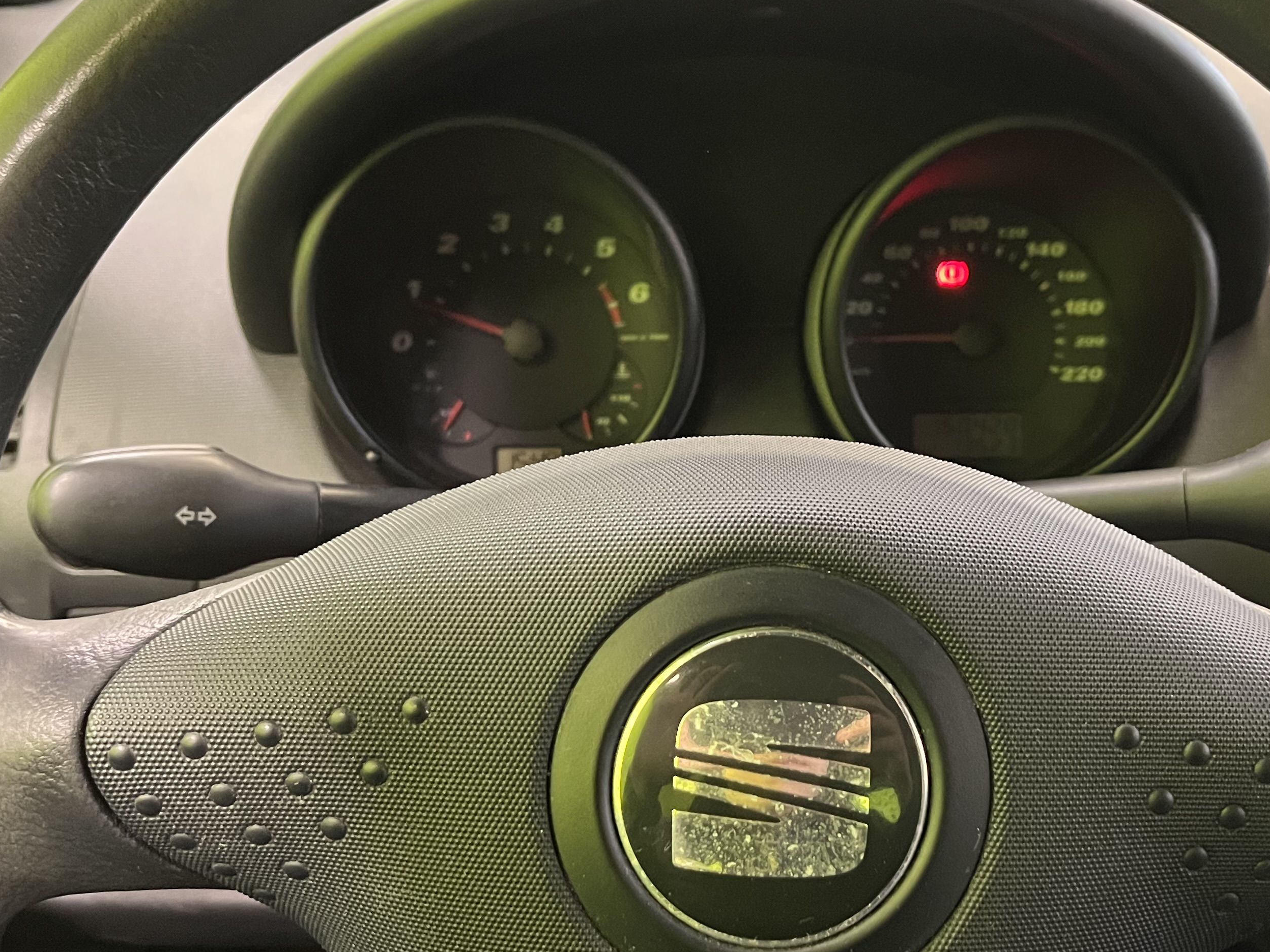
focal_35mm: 42
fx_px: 1541
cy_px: 520
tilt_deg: -22.7
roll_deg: +0.3
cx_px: 756
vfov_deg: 34.3
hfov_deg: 44.6
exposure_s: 1/33
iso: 500
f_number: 1.6
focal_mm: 5.1
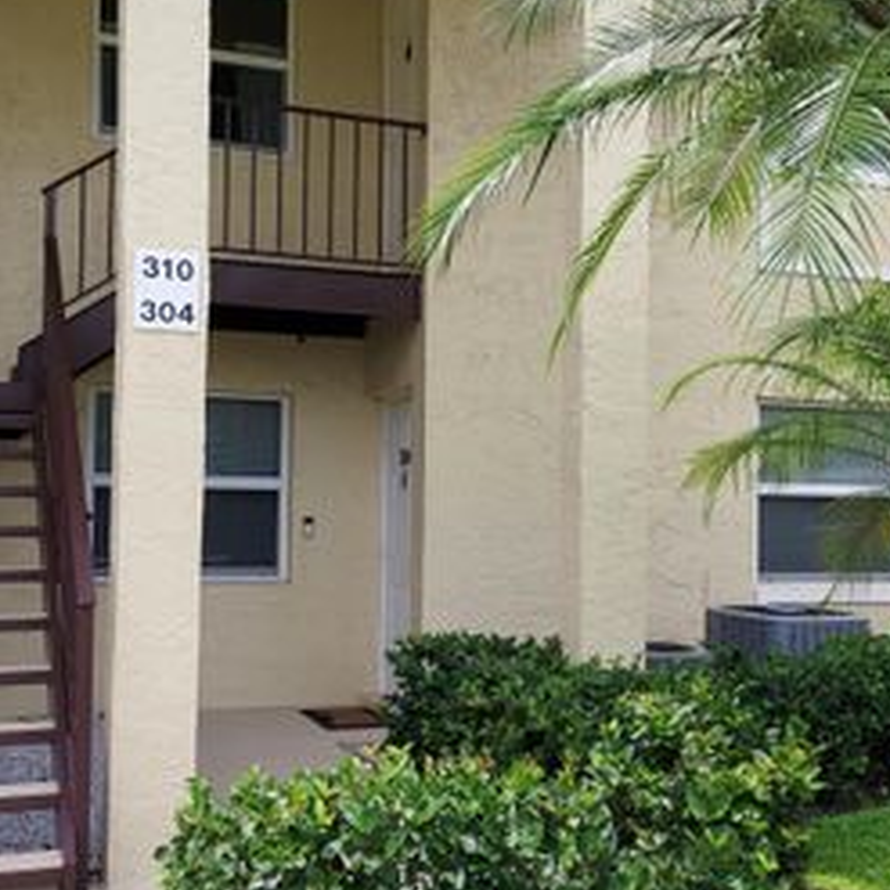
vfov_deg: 39.2
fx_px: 1251
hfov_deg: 39.2
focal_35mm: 43
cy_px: 452
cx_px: 458
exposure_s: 1/427
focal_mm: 4.6
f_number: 1.8
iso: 40
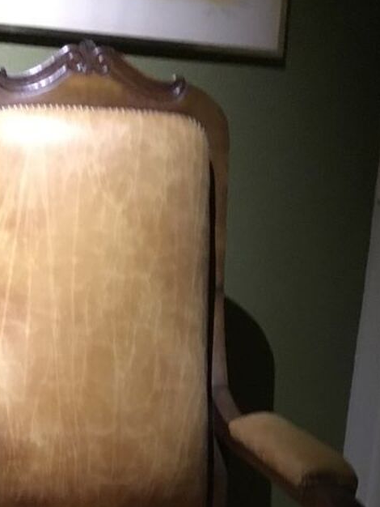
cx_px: 101
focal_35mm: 66
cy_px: 531
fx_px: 965
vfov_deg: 27.4
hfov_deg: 22.1
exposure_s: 1/17
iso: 500
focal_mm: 3.3
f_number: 2.4
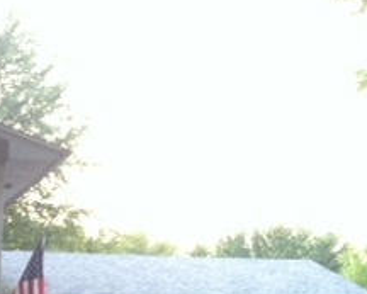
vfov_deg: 14.8
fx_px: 1098
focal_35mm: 101
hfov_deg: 17.4
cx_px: -160
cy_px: 342
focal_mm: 3.85
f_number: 2.8
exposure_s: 1/15
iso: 100
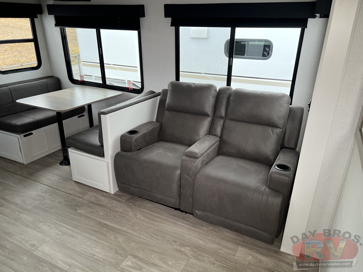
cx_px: 182
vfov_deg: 53.1
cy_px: 136
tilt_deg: -25.7
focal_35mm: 26
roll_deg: -2.5
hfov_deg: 67.3
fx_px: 273
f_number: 1.5
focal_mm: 5.7
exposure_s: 1/121
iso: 80
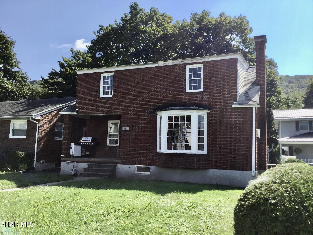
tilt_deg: +6.5
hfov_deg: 58.4
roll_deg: -0.7
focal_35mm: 31
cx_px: 156
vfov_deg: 45.4
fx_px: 280
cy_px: 118
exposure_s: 1/947
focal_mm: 3.3
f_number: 2.4
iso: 25
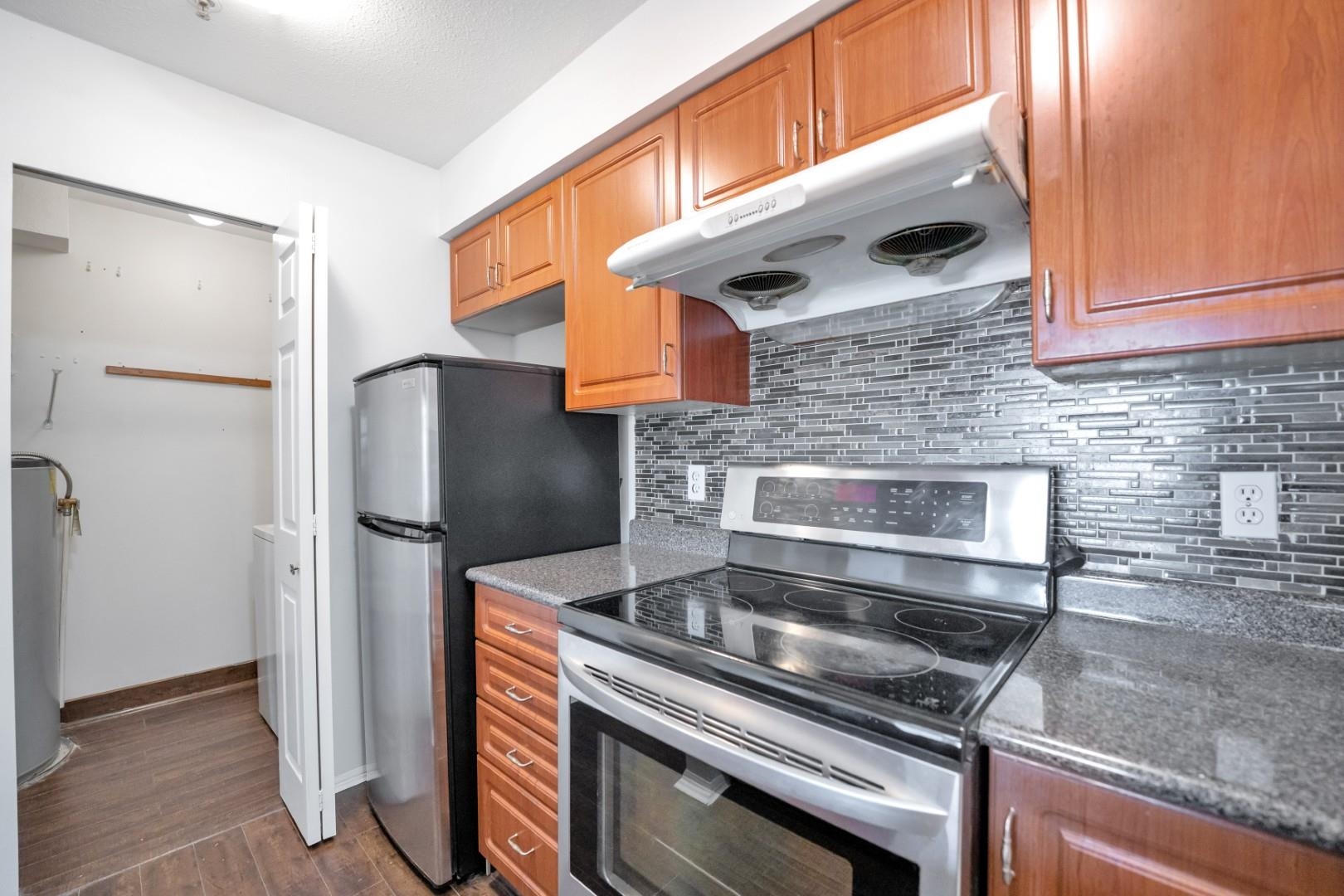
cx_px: 672
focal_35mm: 14
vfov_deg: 81.2
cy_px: 448
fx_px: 523
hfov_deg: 104.3
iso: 1600
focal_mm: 14
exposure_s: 1/160
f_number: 2.8
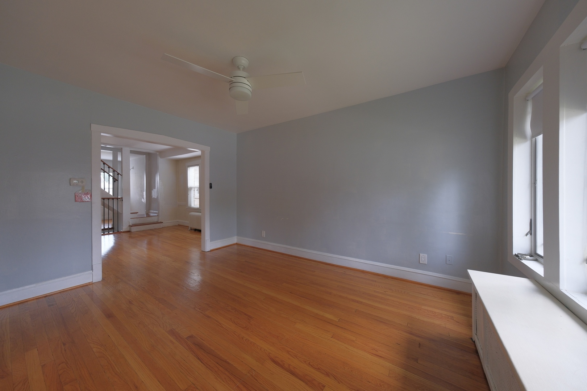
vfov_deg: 90.0
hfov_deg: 112.6
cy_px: 196
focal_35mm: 12
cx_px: 294
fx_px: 196
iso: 250
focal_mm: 8
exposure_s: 1/15
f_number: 6.4
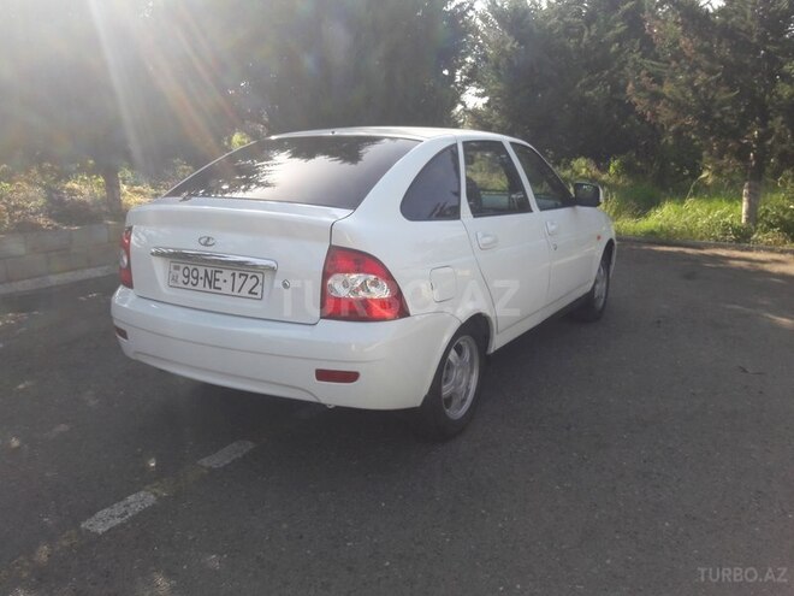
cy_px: 298
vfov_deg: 49.7
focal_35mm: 28
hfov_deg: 63.4
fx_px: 642
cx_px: 397
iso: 40
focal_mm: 3.7
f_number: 1.9
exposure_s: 1/648
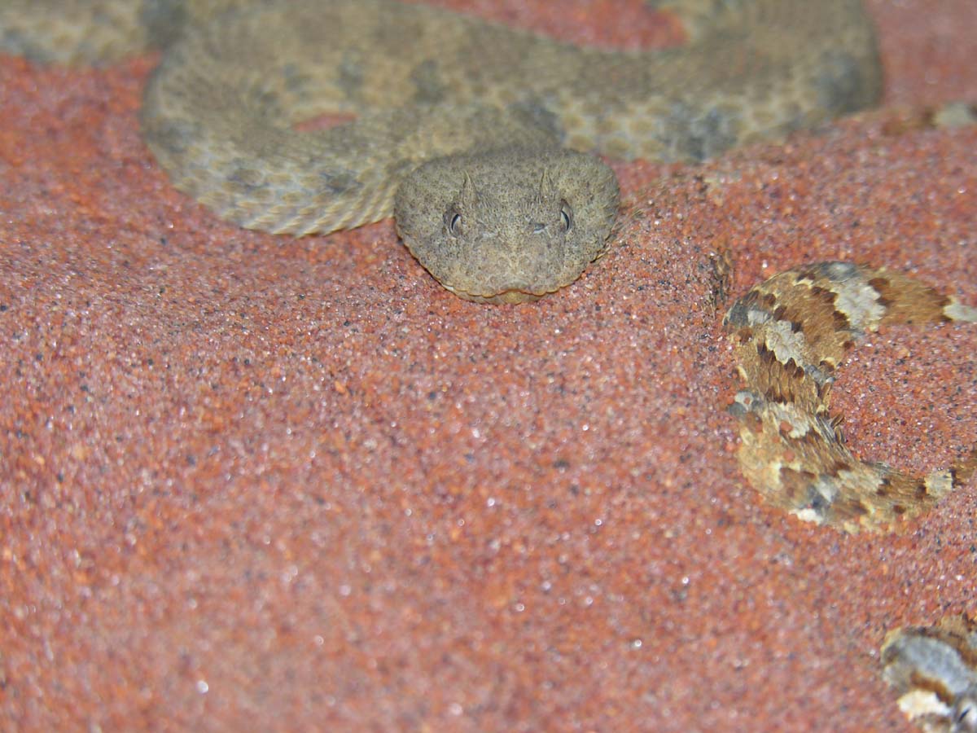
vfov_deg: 8.5
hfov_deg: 11.3
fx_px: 4939
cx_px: 488
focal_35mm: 175
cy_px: 366
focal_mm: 44.5
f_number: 4
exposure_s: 1/60.1
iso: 50
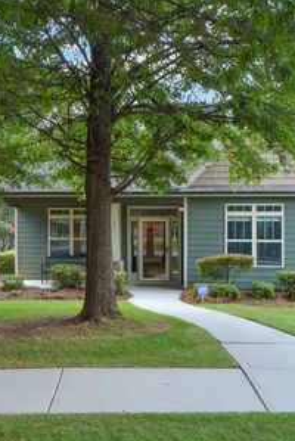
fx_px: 429
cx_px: 173
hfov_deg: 37.8
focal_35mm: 35
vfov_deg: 54.4
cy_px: 218
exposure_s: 1/125
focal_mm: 14
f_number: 5.6
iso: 200
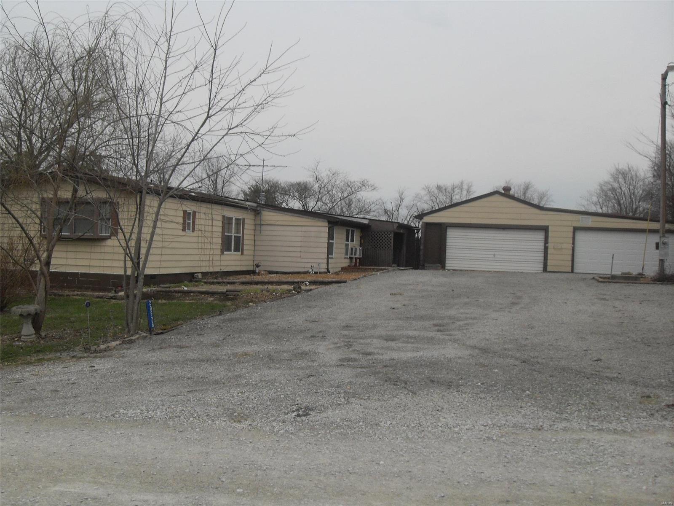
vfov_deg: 38.7
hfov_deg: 50.1
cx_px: 337
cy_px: 253
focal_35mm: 37
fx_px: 720
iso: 80
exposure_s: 1/180
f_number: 8.9
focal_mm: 6.3
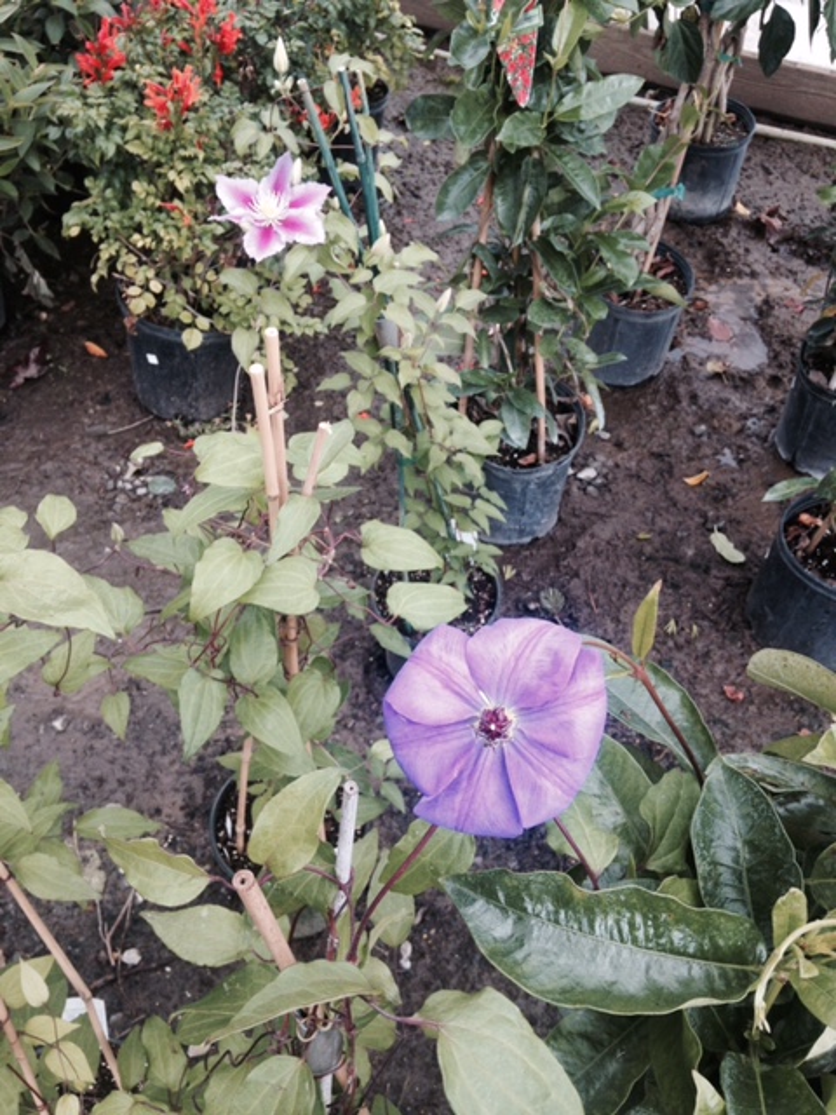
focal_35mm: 33
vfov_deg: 55.4
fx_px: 1063
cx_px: 418
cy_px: 558
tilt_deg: -47.6
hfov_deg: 42.9
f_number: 2.4
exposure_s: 1/120
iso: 64
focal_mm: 4.12
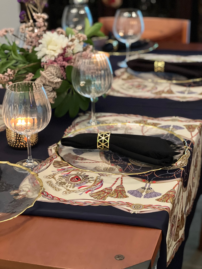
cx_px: 101
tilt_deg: -20.4
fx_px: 599
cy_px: 134
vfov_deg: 25.3
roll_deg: +1.0
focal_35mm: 77
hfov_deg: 19.1
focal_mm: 9
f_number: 2.8
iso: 640
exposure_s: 1/15
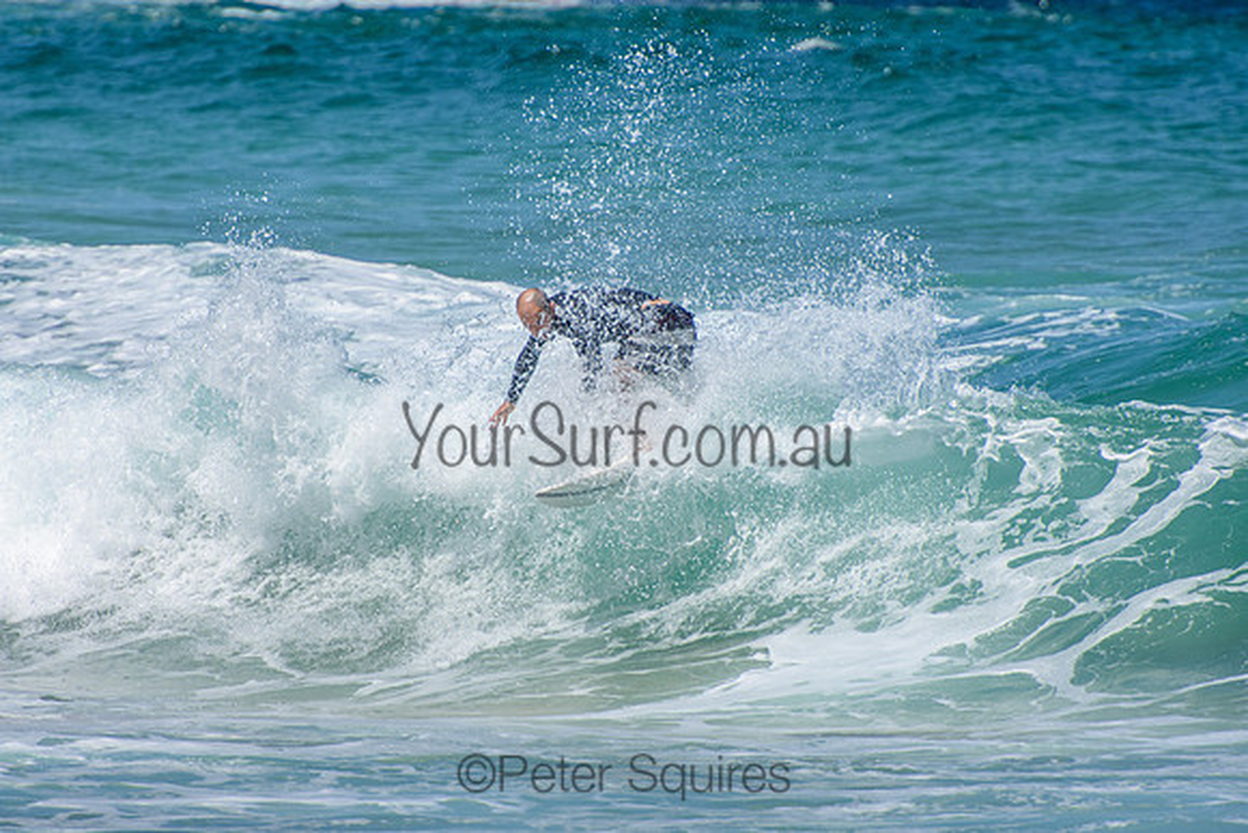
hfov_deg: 3.4
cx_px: 624
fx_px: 20804
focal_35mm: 600
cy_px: 416
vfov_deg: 2.3
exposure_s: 1/2000
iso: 250
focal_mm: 400
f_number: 5.6
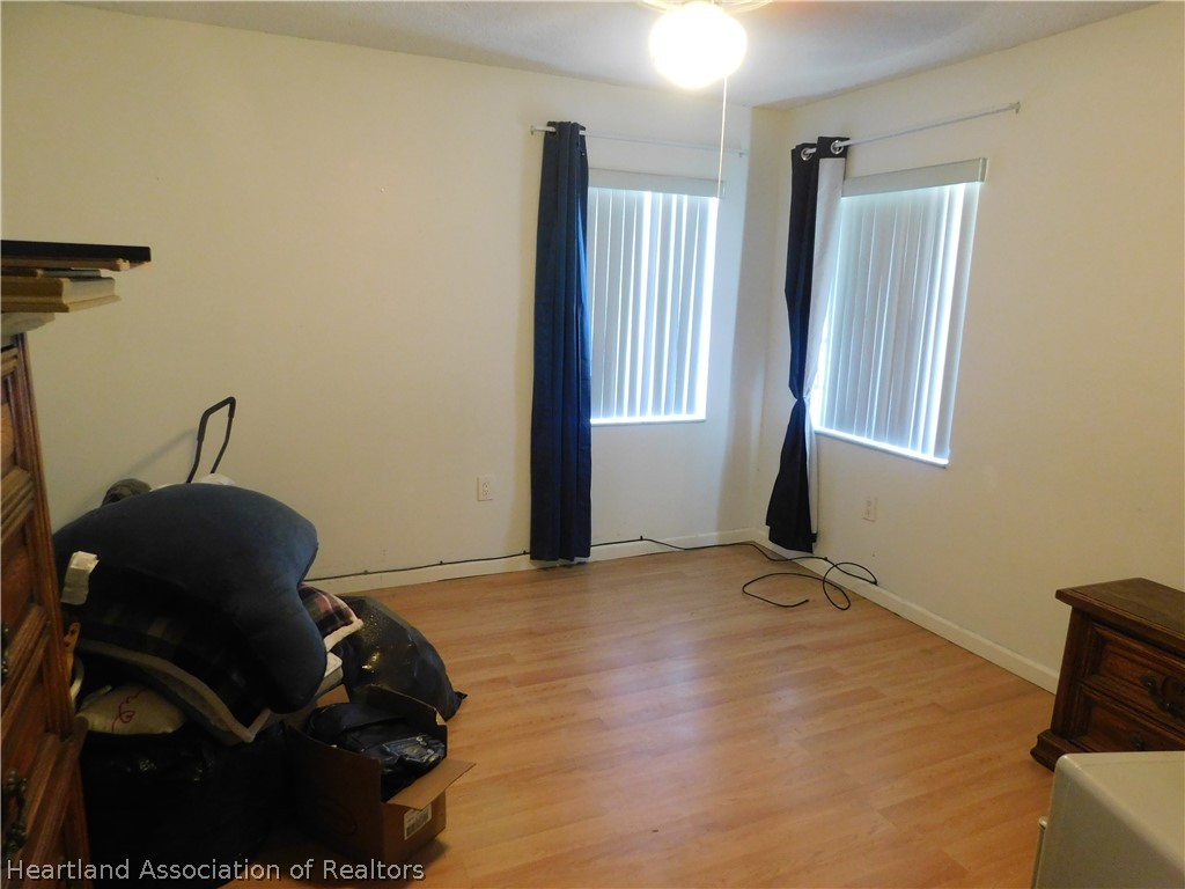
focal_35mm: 23
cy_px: 444
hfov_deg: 73.9
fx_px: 787
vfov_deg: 58.9
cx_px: 592
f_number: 3
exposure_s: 1/10
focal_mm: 4
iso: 400
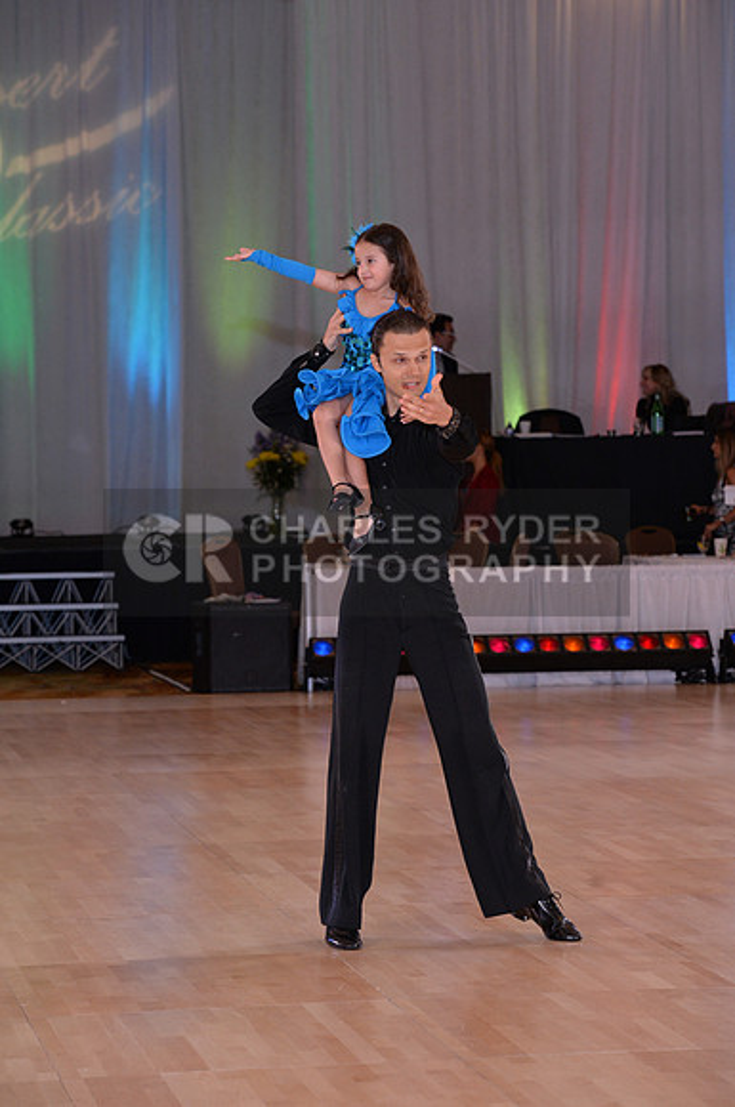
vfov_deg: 16.8
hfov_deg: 11.2
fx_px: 3747
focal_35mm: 122
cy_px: 554
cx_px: 368
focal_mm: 122
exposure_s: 1/250
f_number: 5.6
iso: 2000
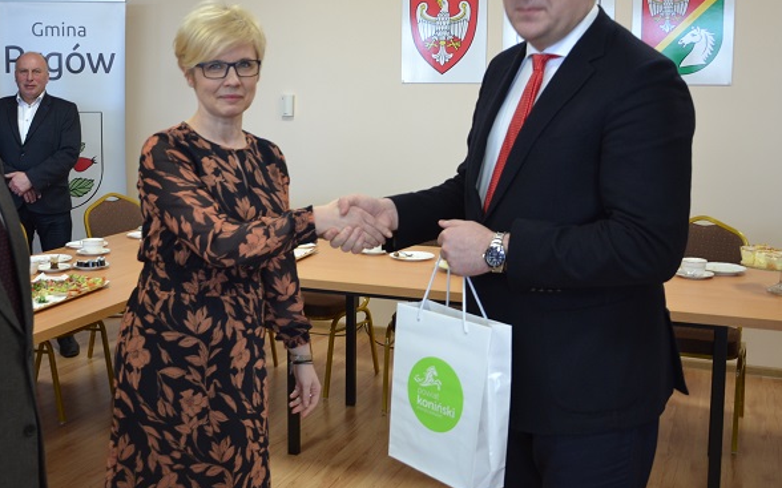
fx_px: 931
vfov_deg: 29.3
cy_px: 188
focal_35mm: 44
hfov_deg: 45.3
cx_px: 306
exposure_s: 1/30
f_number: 3.8
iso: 400
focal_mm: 21
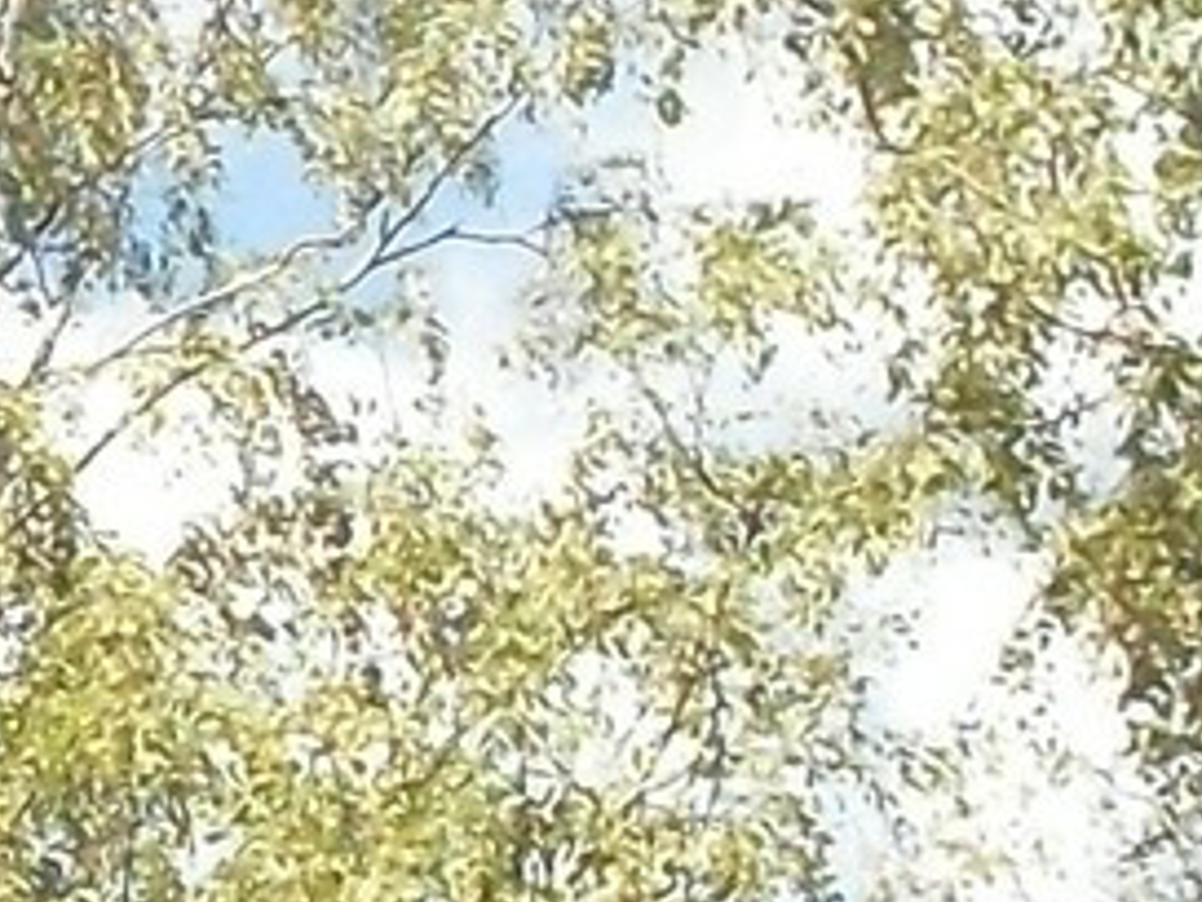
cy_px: 1024
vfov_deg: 7.4
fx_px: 6945
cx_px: -1094
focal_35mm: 200
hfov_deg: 9.3
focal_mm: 6.3
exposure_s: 1/350
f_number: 8.4
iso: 400
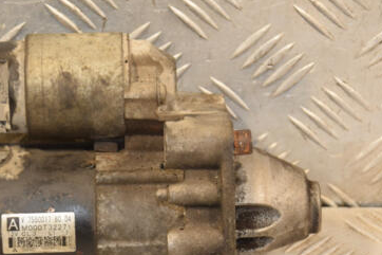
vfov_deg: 6.1
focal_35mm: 224
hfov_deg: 9.2
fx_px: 2376
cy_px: 167
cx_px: 120
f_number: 5.6
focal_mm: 90
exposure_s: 1/160
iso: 800
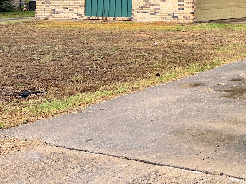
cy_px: -55
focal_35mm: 68
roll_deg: -0.7
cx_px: 317
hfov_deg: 24.9
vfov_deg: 19.9
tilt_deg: +5.1
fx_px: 483
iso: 50
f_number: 1.5
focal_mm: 5.7
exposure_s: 1/333
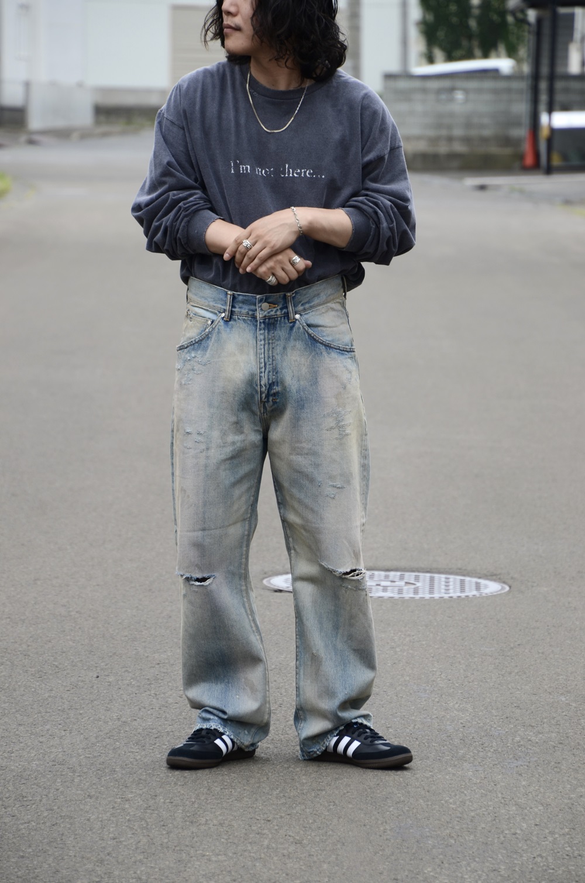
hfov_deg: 6.8
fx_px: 4956
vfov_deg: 10.2
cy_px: 442
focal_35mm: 202
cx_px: 292
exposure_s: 1/200
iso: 125
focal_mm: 135
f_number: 6
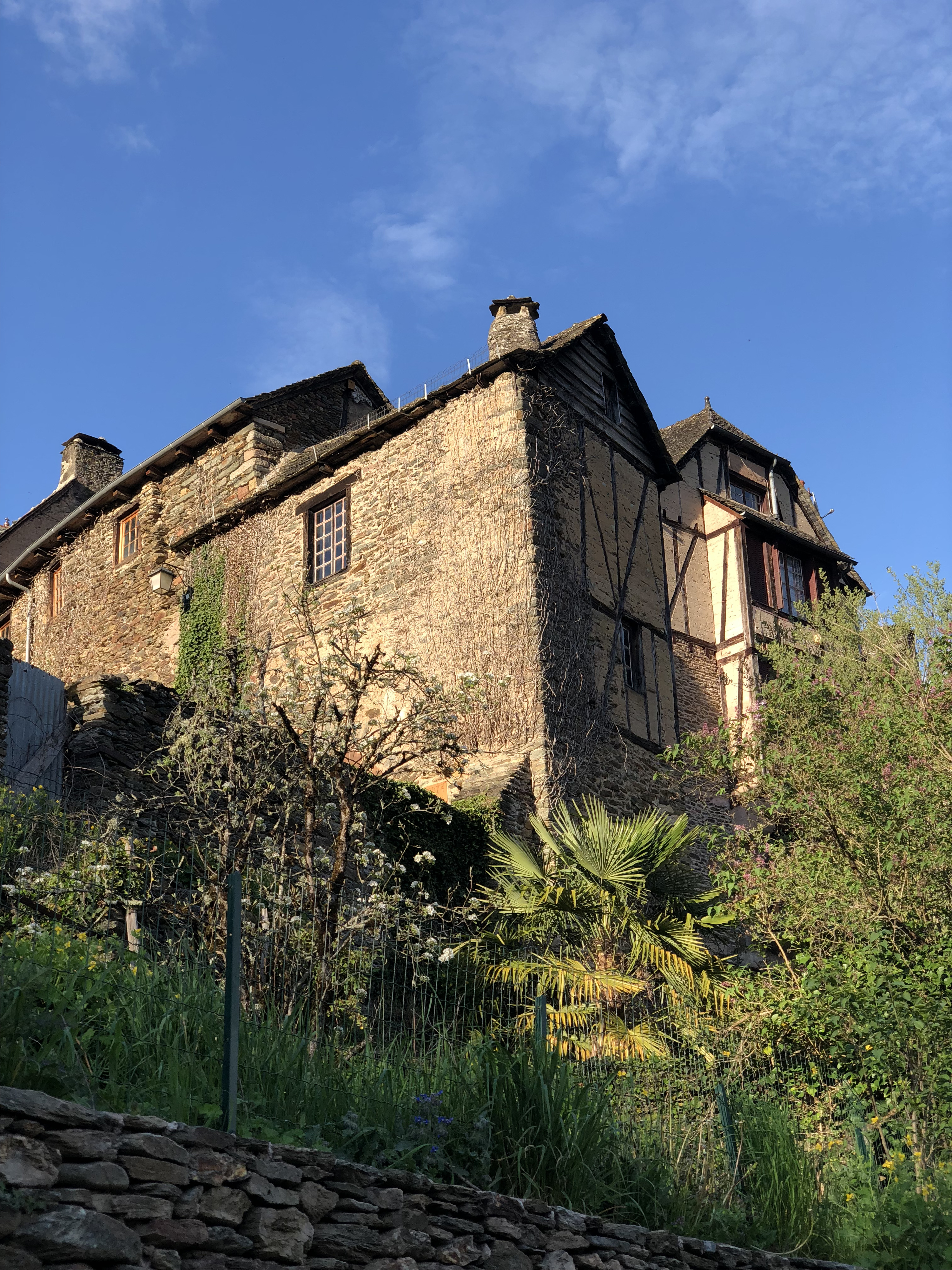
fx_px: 1907
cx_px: 476
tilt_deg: +25.7
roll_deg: +2.3
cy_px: 635
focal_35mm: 52
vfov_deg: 36.8
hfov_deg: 28.0
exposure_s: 1/366
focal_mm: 6
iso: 16
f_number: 2.4
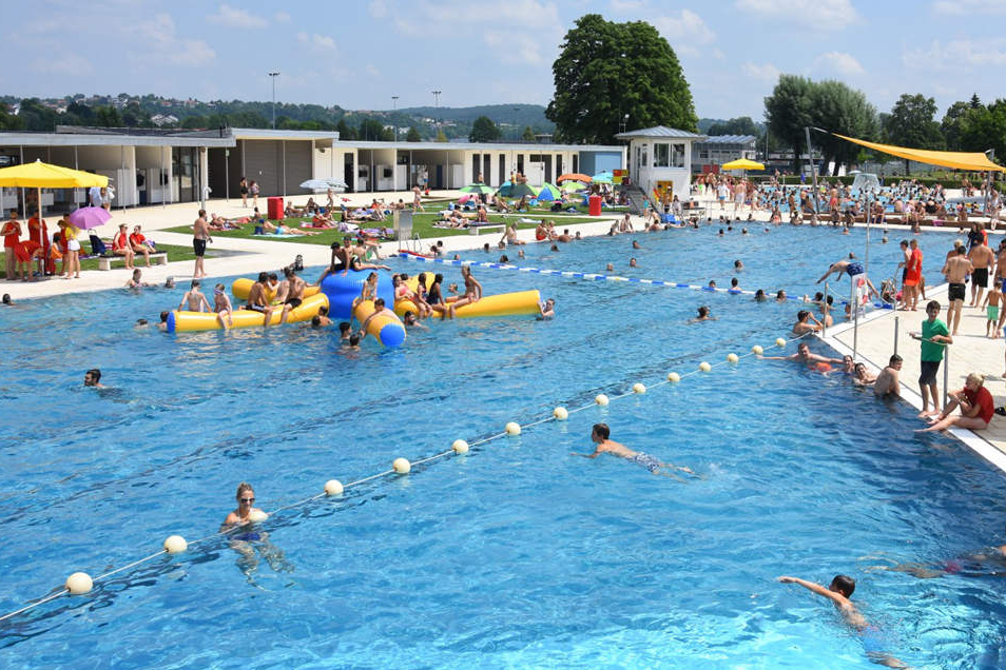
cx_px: 619
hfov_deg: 48.5
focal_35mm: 40
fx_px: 1107
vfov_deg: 33.6
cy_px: 270
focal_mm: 21
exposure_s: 1/250
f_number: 9
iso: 100
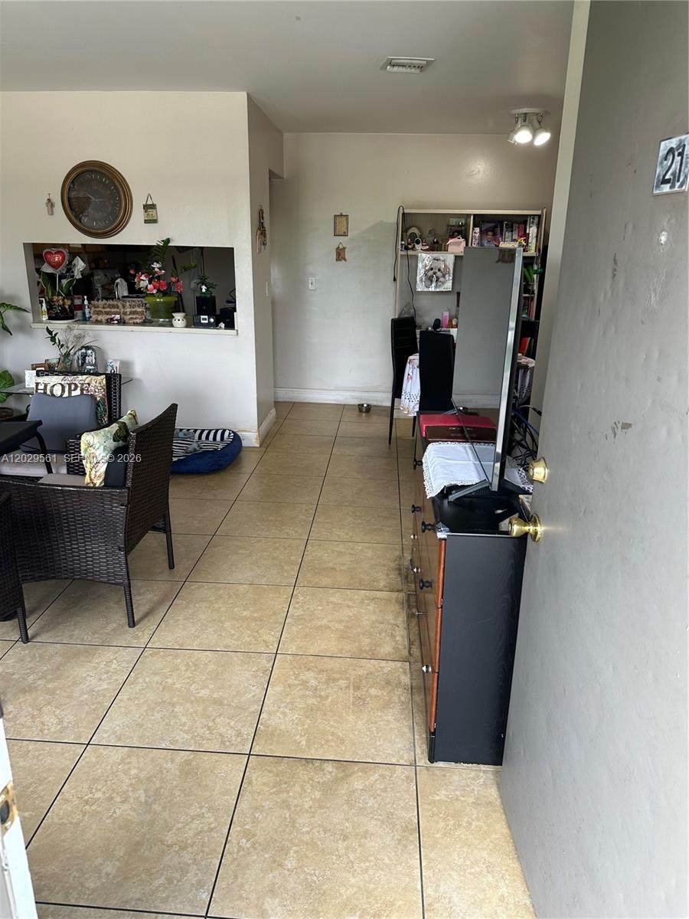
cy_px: 460
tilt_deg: -18.5
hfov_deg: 56.8
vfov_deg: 71.6
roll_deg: -1.4
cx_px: 344
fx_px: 637
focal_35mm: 24
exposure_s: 1/121
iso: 64
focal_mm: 6.86
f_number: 1.78
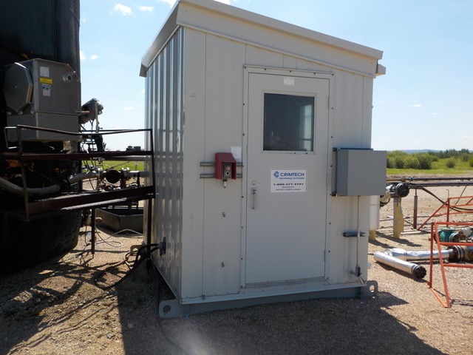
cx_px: 236
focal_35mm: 30
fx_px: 410
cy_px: 178
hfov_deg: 60.0
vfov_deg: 46.8
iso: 125
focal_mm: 4.1
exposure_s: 1/1250
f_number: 3.3
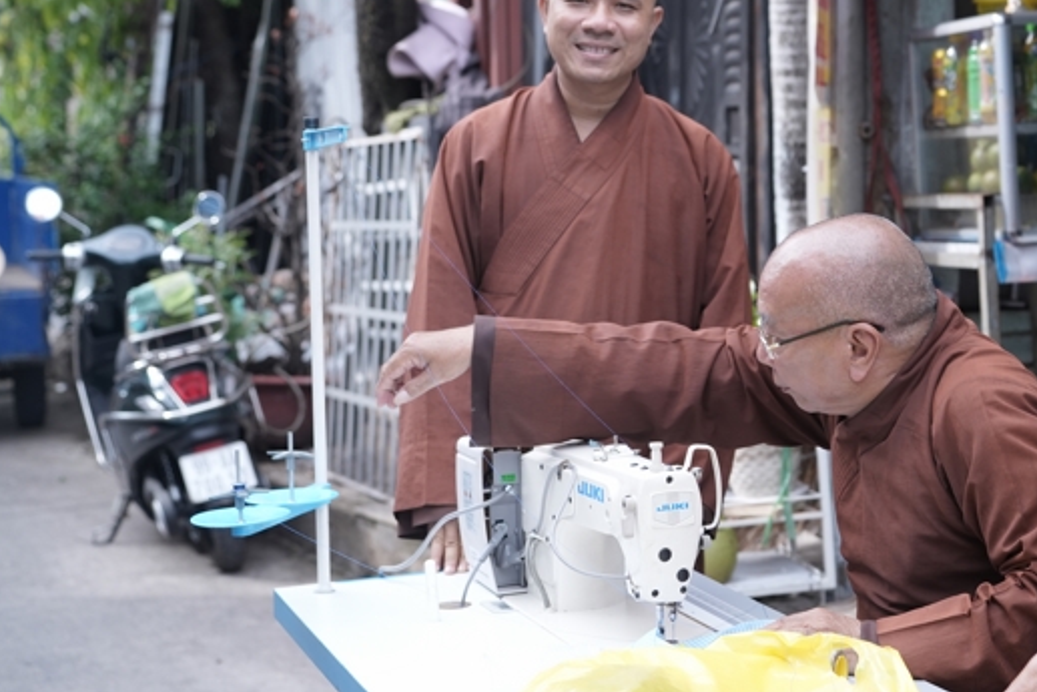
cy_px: 221
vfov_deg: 20.5
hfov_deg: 29.4
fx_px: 1902
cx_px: 904
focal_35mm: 66
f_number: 2.8
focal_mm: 35
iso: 250
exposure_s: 1/400
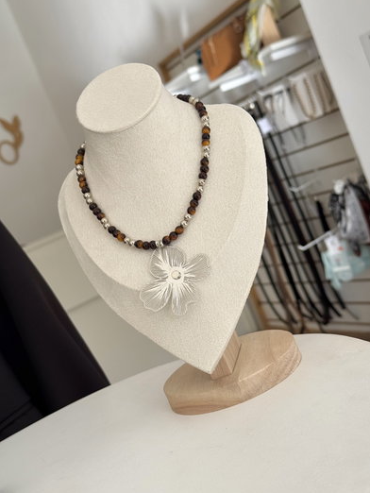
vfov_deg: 38.9
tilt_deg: -6.3
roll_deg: +22.8
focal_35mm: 49
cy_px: 249
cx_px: 188
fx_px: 698
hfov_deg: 29.7
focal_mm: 6.76
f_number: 1.78
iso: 64
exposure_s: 1/507
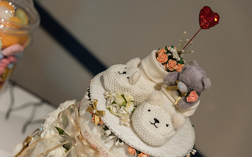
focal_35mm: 72
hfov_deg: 28.6
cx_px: 125
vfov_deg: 18.1
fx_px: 494
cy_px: 80
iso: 1250
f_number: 3.5
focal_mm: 70
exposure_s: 1/60
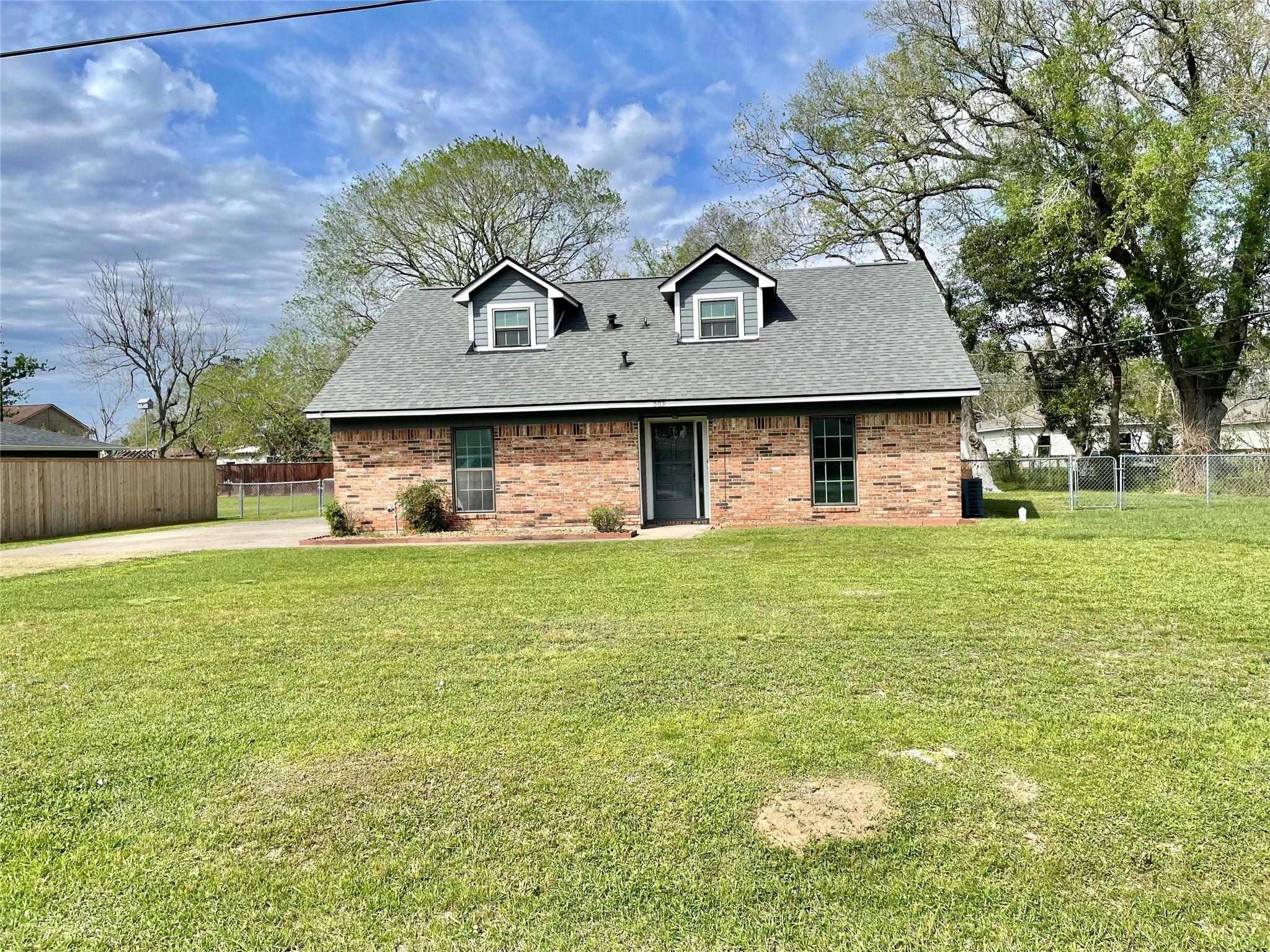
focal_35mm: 26
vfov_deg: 53.1
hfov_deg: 67.3
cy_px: 476
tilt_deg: -0.3
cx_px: 635
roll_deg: +1.6
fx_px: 954
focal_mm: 4.2
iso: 32
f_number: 1.6
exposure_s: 1/3861
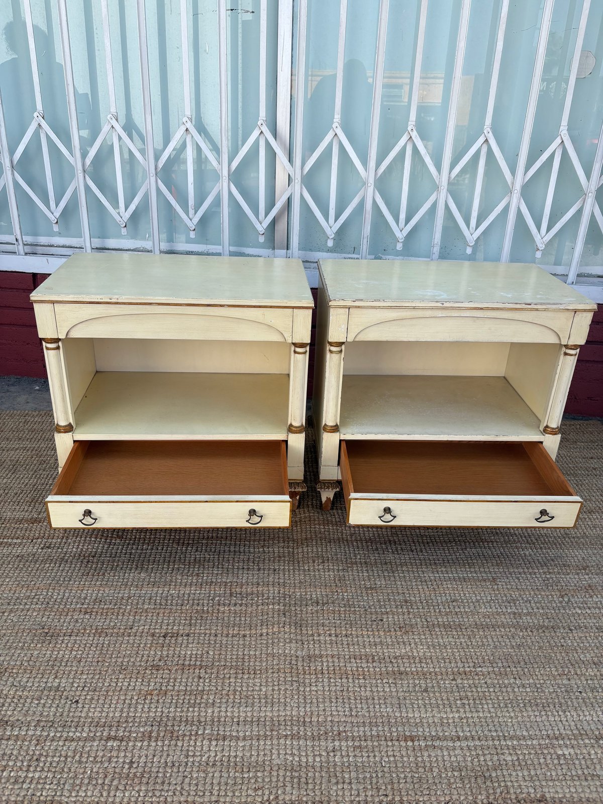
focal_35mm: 26
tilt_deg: -23.4
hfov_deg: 53.1
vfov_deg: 67.3
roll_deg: -2.9
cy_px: 402
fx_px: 604
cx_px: 302
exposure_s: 1/687
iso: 50
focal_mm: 5.96
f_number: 1.6
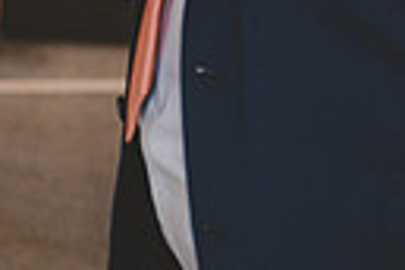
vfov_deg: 7.2
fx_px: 2081
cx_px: -3
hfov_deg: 11.0
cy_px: -254
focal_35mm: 185
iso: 1600
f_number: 2.8
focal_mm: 41
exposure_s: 1/125
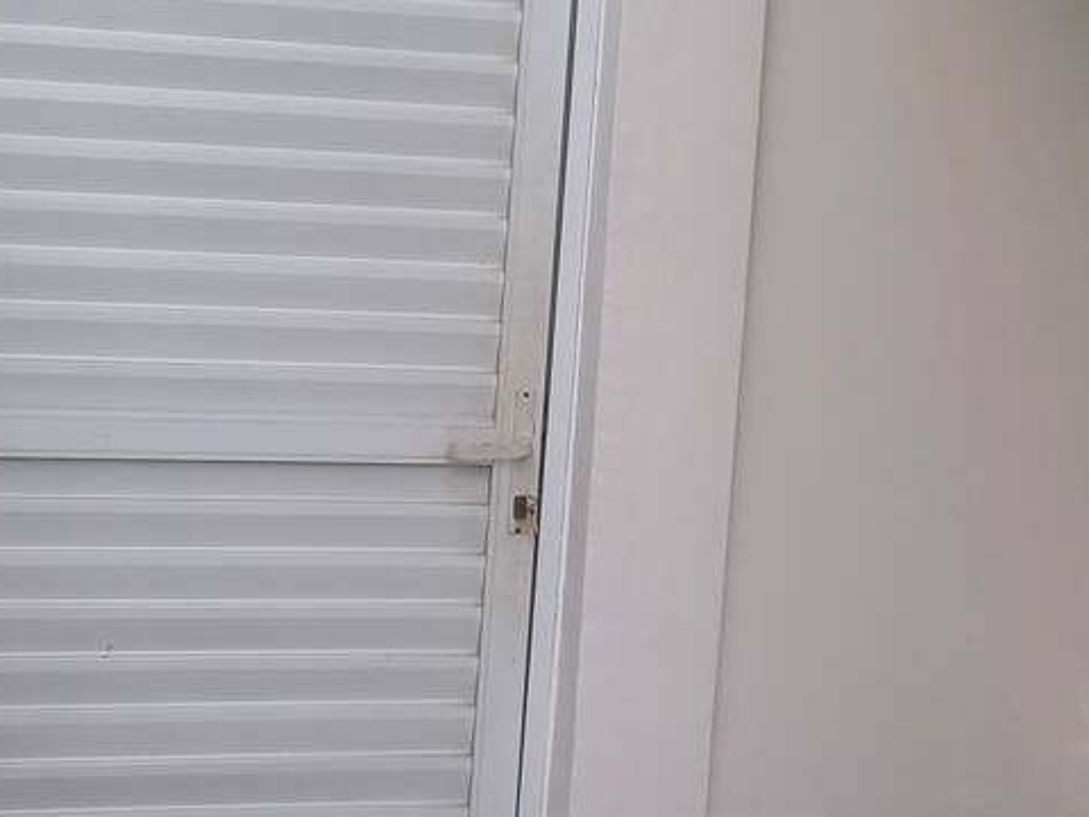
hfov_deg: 26.0
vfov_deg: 19.5
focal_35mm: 75
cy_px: 204
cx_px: 622
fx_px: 2359
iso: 50
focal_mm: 4.65
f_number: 1.8
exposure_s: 1/130
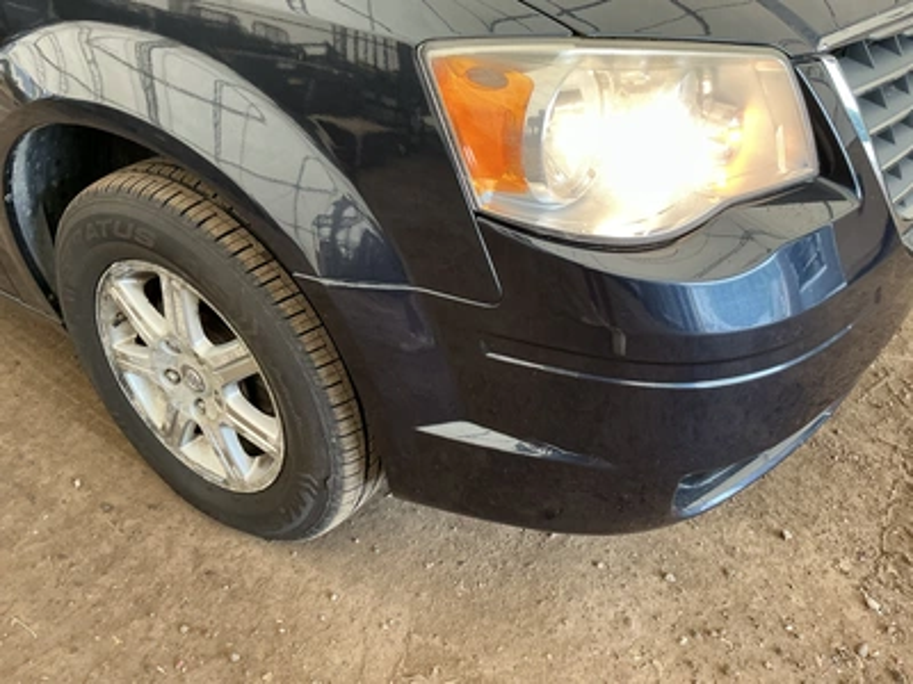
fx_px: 739
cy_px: 342
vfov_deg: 49.7
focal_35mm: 28
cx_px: 456
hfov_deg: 63.4
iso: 80
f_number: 1.8
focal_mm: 3
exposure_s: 1/60
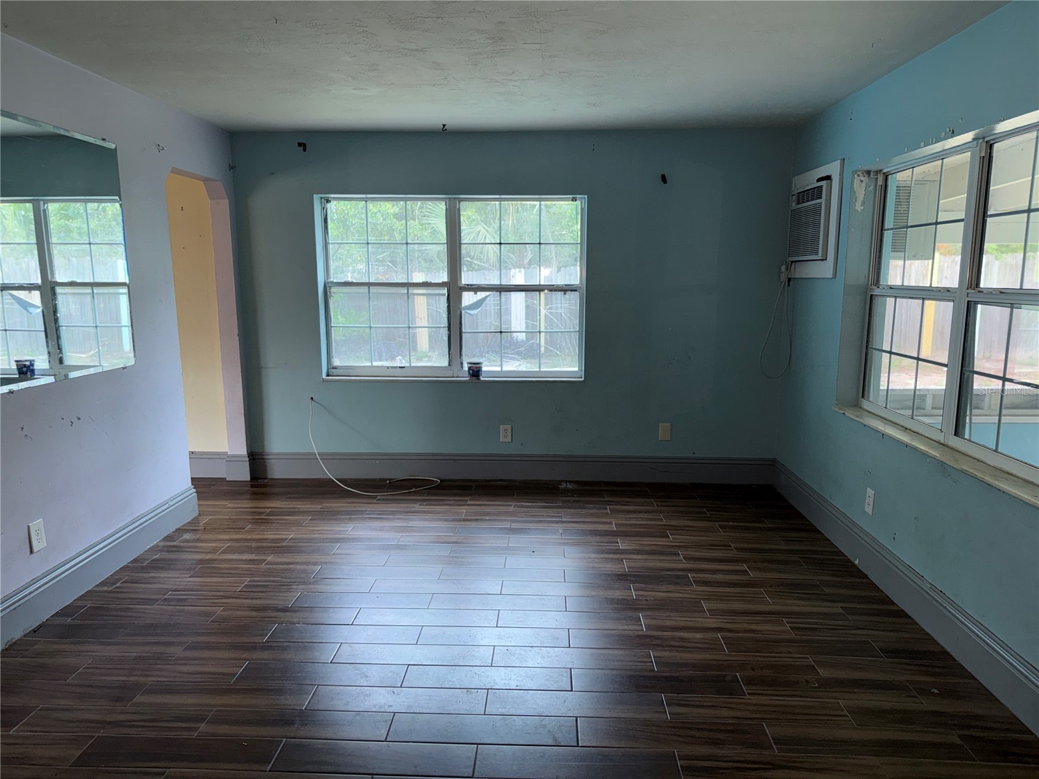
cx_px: 520
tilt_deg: -8.9
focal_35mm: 24
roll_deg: +0.4
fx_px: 720
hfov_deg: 71.6
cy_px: 390
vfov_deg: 56.8
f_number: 1.78
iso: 80
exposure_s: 1/17
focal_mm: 6.76
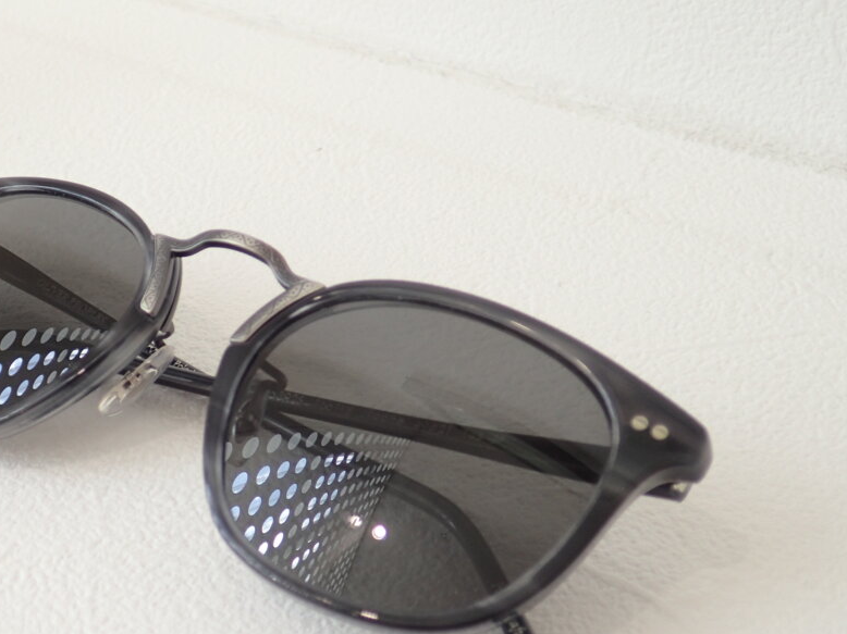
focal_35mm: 54
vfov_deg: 26.9
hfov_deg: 35.1
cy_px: 394
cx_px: 255
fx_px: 1321
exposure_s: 1/60
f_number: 2.6
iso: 100
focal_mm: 6.42
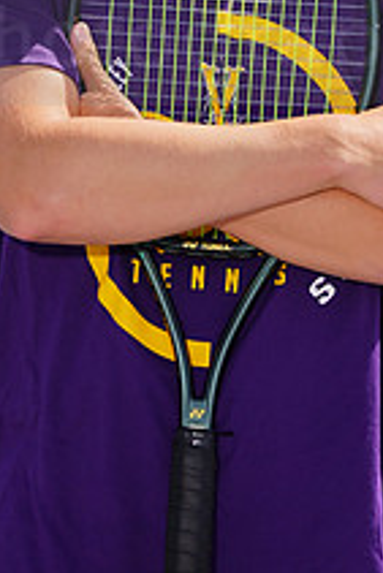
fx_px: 16712
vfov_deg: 2.0
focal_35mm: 1049
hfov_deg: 1.3
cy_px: 19
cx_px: 129
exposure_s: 1/250
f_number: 9
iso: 100
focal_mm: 382
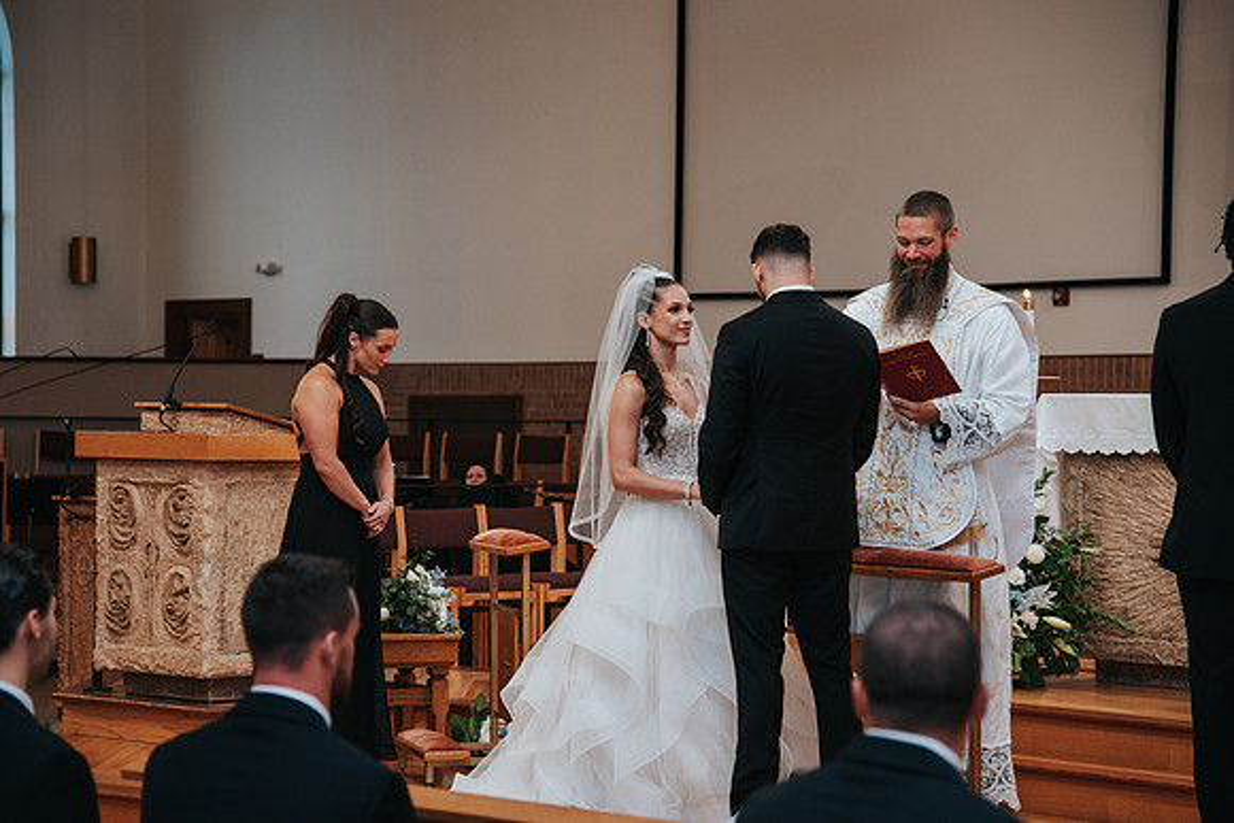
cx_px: 553
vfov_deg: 14.2
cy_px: 412
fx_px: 3306
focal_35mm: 96
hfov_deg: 21.1
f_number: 4
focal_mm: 85
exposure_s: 1/200
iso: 1000
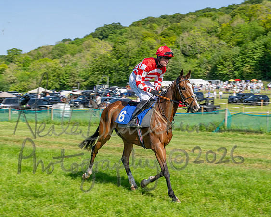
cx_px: 136
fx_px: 632
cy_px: 108
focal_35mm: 79
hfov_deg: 24.2
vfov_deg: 19.4
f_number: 16
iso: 100
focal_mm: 70
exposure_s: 1/160
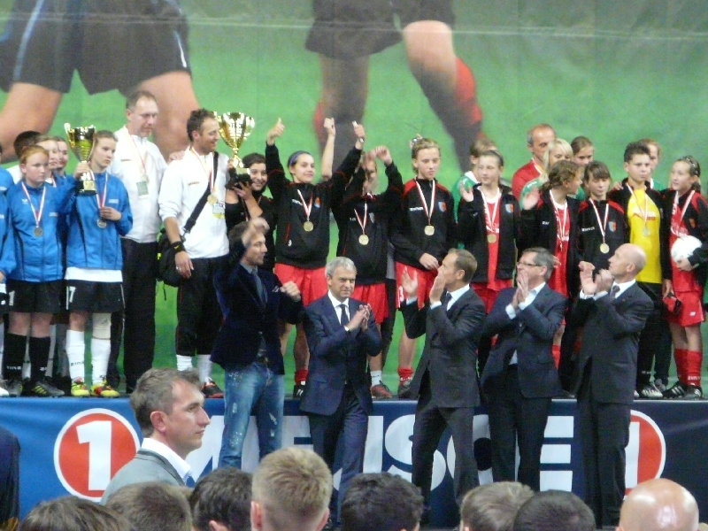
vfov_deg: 4.8
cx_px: 354
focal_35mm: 311
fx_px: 6361
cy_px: 266
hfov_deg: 6.4
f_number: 3.6
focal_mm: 40
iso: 800
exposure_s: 1/50
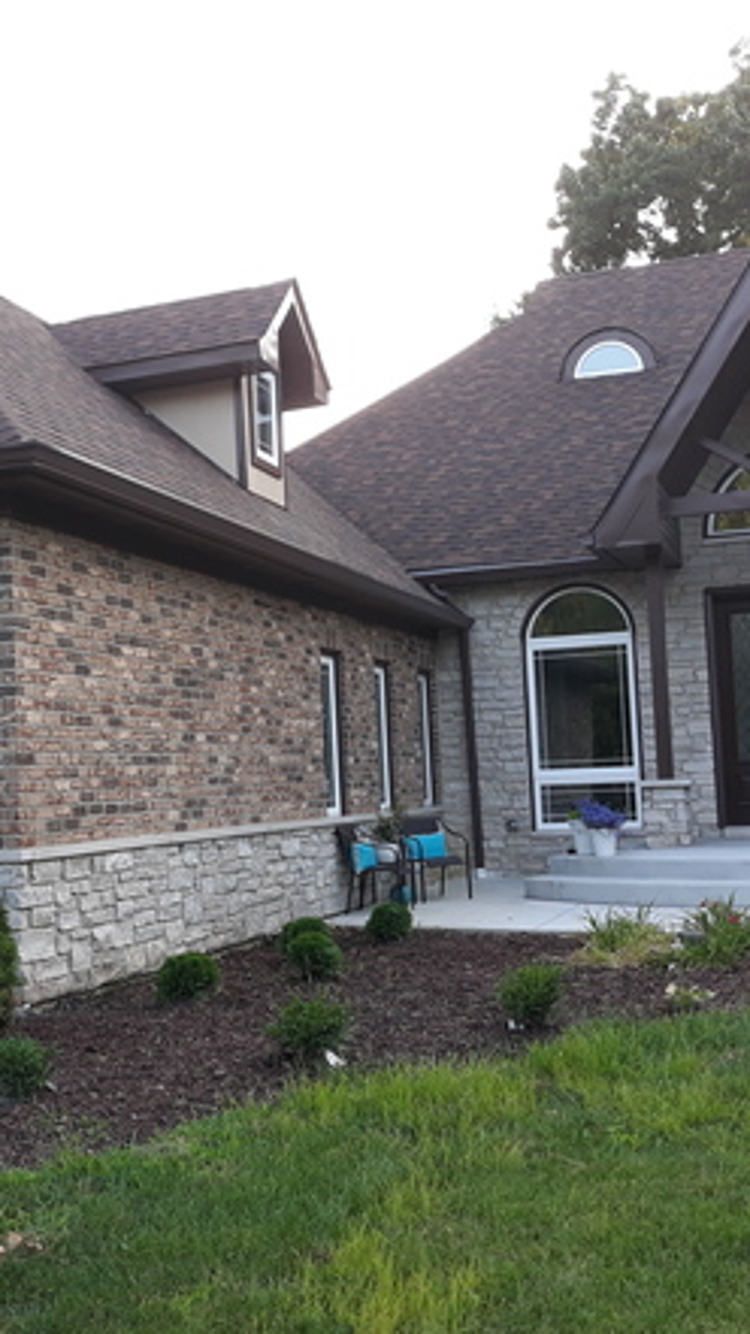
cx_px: 251
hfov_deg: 29.5
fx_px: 1414
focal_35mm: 40
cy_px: 678
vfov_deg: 50.5
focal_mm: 3.71
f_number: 1.7
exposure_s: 1/100
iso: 50
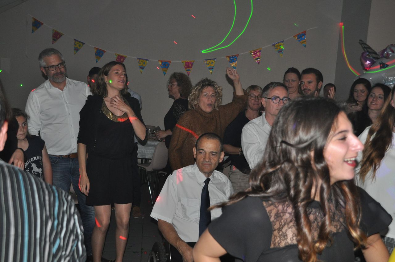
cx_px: 198
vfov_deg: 29.8
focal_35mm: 45
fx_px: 493
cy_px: 131
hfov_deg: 43.7
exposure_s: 1/60
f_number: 4.2
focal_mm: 30
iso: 800
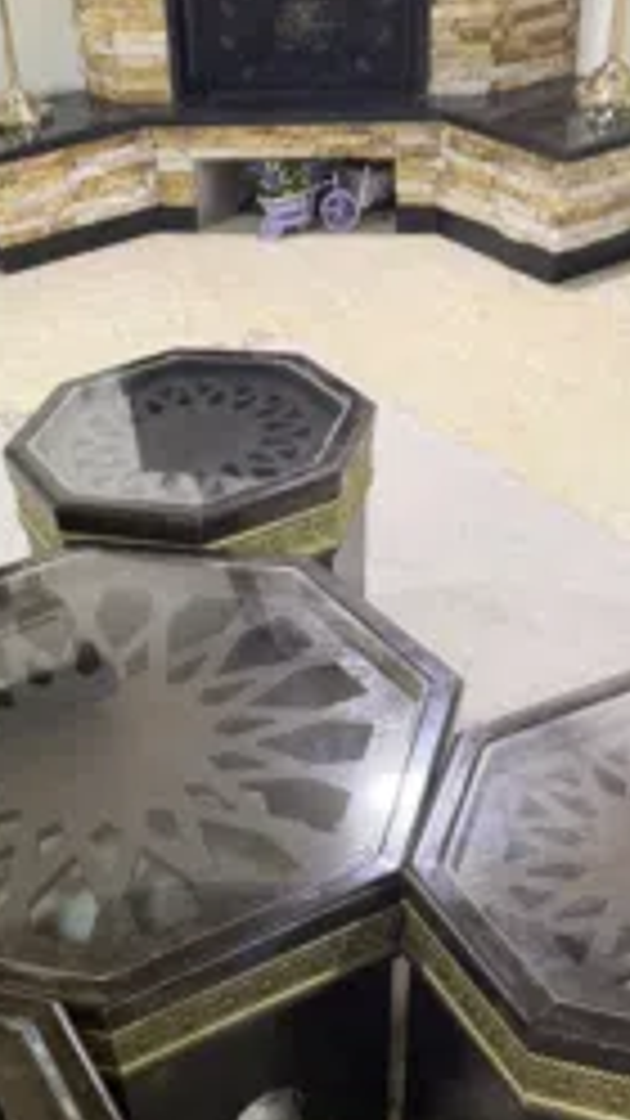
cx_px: 158
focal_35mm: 42
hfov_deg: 27.9
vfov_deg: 46.1
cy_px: 882
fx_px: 1248
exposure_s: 1/50
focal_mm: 6.76
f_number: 1.78
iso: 320
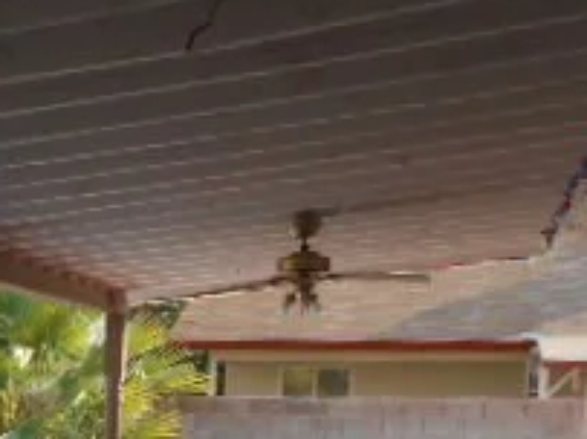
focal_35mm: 82
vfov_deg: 16.9
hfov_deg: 21.9
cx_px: -130
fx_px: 1390
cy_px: 581
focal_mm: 4.6
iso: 80
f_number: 3.2
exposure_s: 1/250
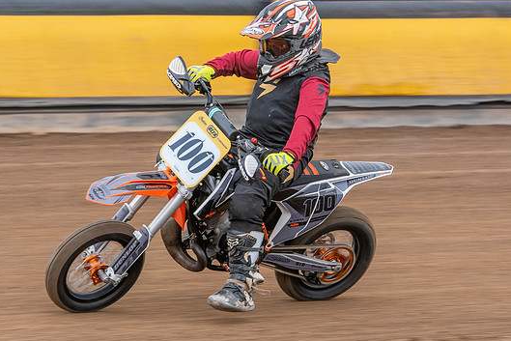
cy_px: 163
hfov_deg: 8.2
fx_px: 3549
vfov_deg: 5.5
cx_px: 190
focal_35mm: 250
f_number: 8
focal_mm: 130
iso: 400
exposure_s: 1/200
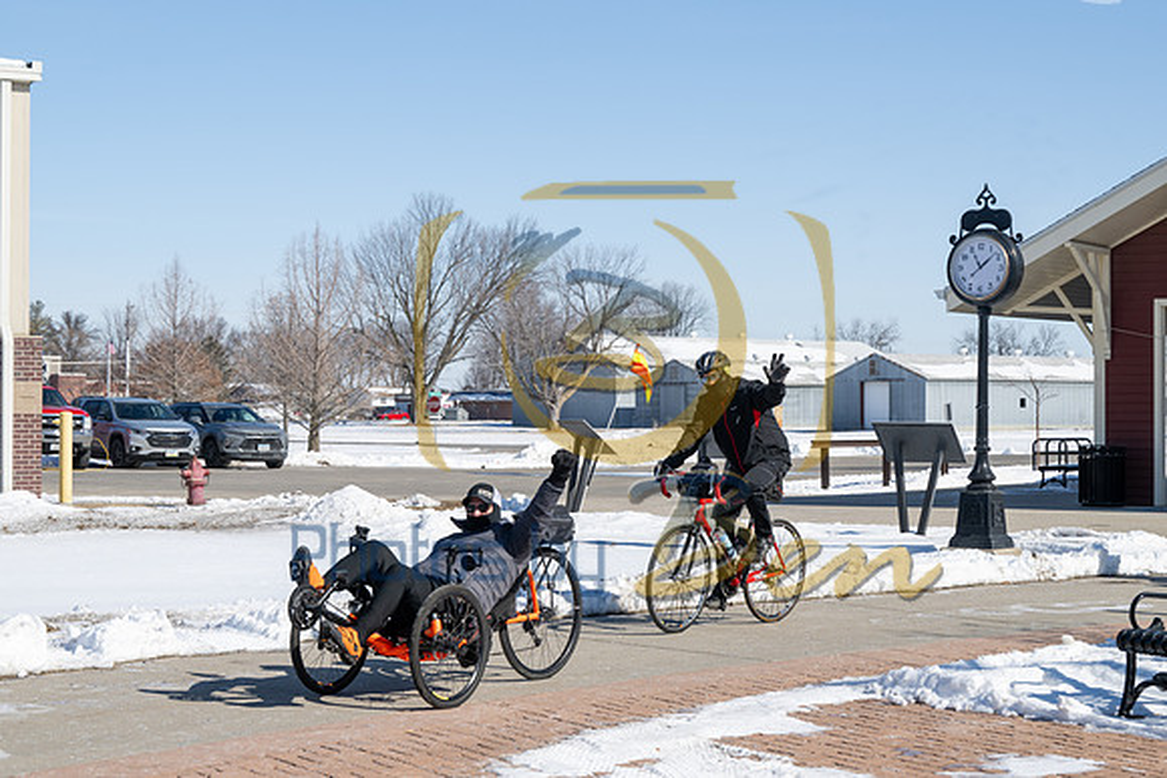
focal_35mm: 72
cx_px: 584
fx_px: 2334
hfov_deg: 28.1
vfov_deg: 18.9
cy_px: 389
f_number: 10
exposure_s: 1/500
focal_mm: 72
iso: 250
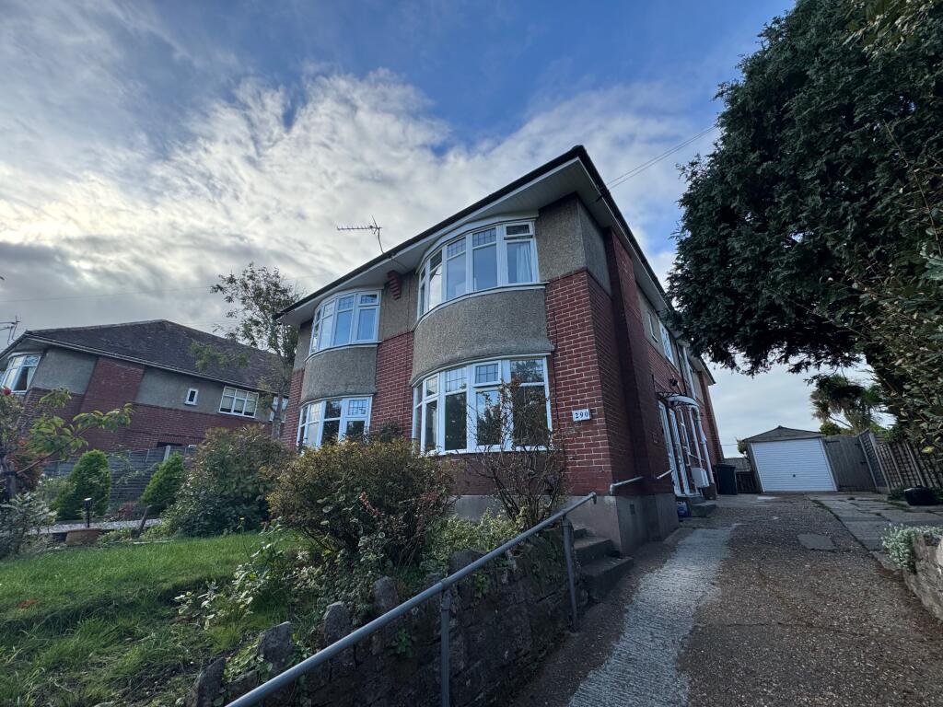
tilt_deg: +21.4
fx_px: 381
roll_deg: +0.5
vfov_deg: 85.7
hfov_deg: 102.1
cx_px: 472
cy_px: 354
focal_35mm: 14
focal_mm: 2.22
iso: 50
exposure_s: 1/910
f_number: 2.2
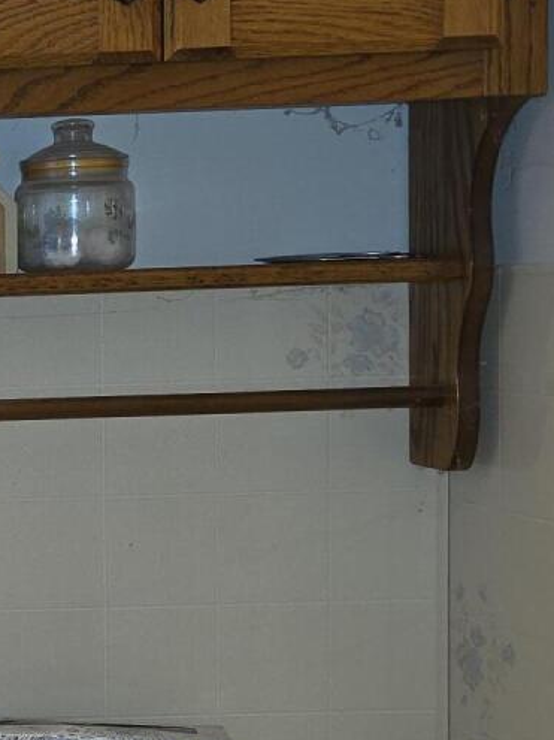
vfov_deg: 21.1
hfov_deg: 14.0
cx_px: -472
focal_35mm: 93
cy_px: 432
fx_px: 1985
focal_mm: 6.5
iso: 64
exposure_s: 1/40
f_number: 1.4
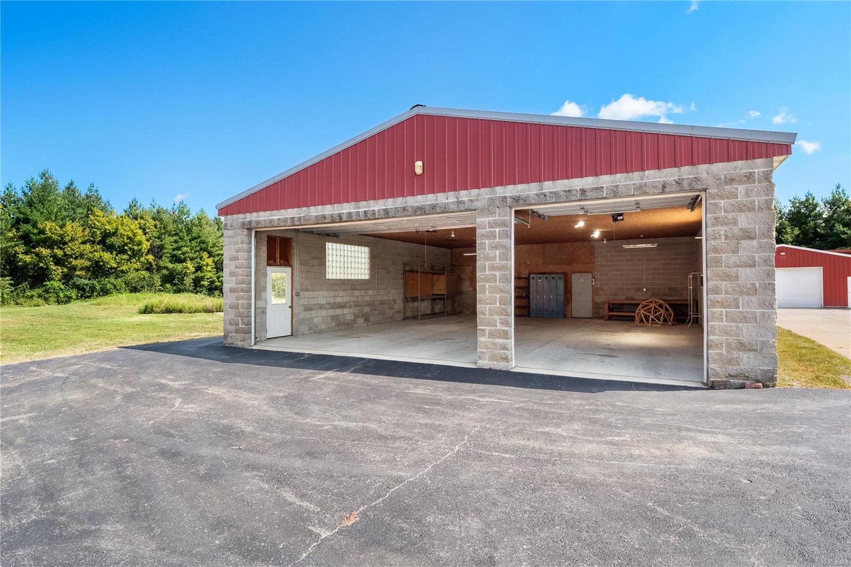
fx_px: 425
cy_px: 284
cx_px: 426
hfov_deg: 90.0
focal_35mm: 18
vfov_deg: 67.4
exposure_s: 1/200
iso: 400
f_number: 8
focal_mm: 9
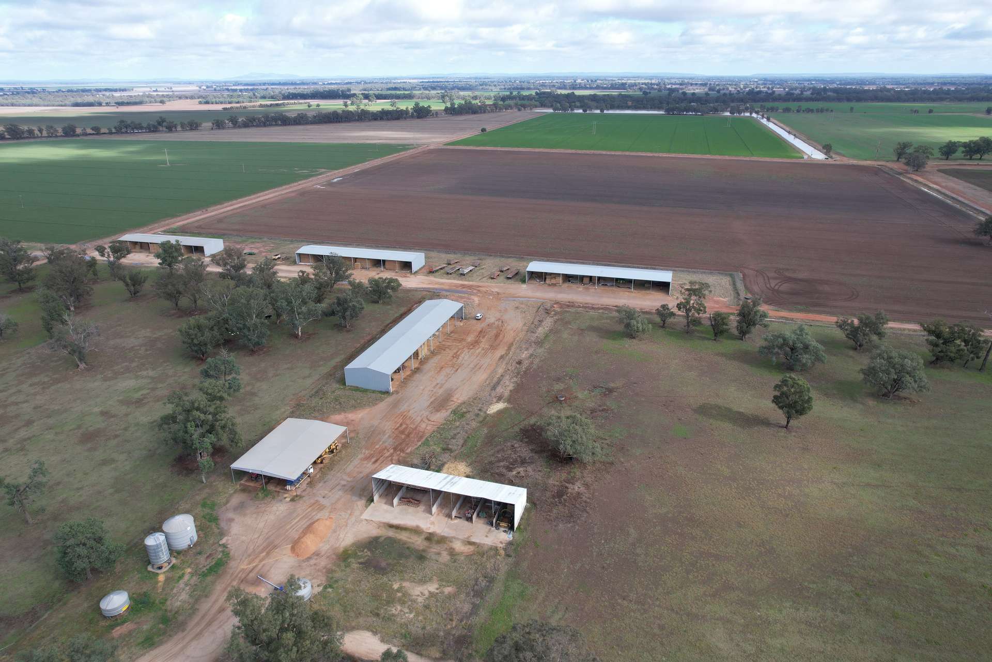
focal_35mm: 22
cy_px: 331
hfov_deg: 78.6
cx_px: 496
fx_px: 606
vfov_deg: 57.2
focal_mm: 8.38
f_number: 2.8
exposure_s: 1/725
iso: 100
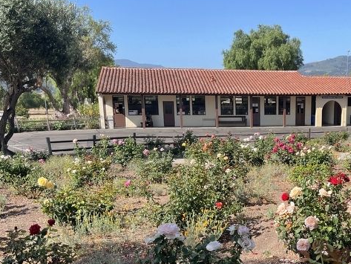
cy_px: 200
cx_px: 271
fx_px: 446
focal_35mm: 44
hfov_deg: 41.4
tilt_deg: -12.2
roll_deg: -0.6
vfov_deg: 32.2
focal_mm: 5.1
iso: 50
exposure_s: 1/1695
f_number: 1.6
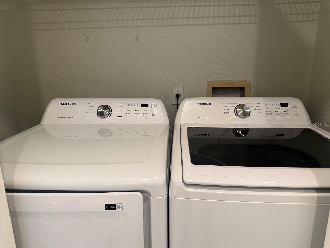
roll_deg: +0.2
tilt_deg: -12.9
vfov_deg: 56.8
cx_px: 165
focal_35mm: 24
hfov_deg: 71.6
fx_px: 229
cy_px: 124
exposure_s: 1/60
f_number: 1.78
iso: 125
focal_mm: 6.76
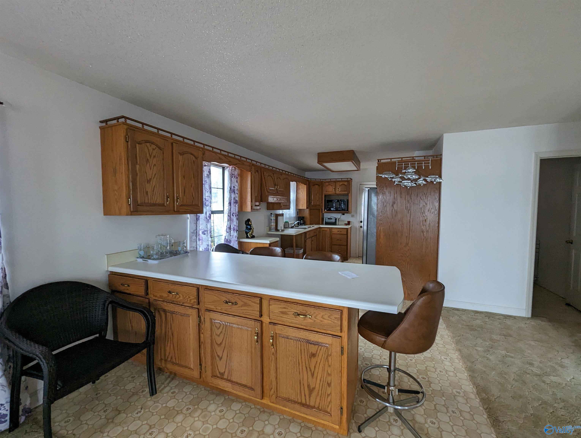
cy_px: 219
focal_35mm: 13
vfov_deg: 90.1
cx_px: 290
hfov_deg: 106.1
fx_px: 219
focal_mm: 1.95
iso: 179
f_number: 2.2
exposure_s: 1/42
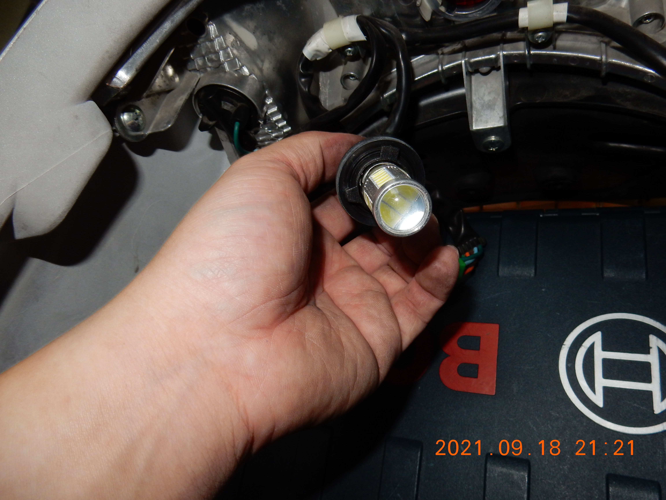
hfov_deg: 69.4
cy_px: 250
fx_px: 481
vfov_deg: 54.9
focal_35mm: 25
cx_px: 333
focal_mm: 4.5
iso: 200
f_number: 3.7
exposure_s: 1/30
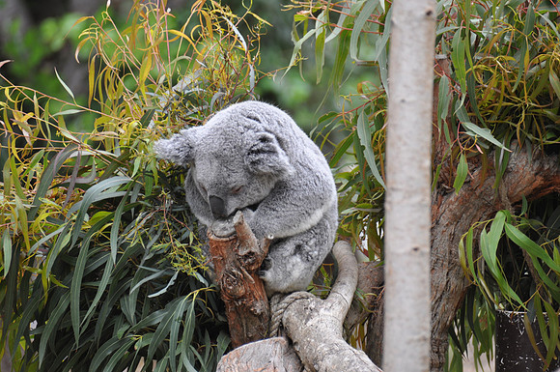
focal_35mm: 405
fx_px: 6291
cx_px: 280
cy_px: 186
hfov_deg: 5.1
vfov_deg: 3.4
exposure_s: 1/80
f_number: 5.6
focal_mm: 270
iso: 320
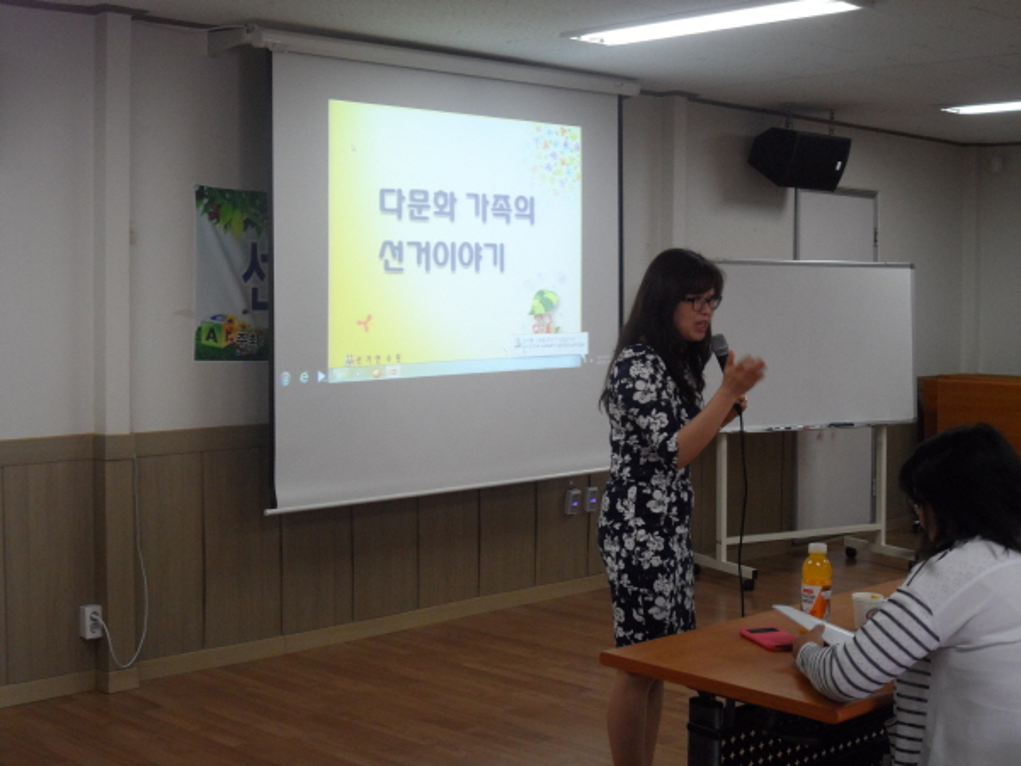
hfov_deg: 38.2
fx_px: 1475
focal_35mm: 50
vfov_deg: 29.1
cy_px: 383
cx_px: 510
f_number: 4.7
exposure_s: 1/45
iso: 240
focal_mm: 9.3
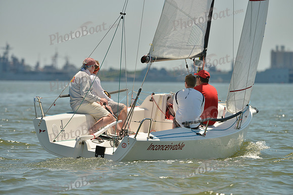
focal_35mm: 340
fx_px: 2768
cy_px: 98
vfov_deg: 4.0
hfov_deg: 6.1
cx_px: 146
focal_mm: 340
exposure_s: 1/1250
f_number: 6.3
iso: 200
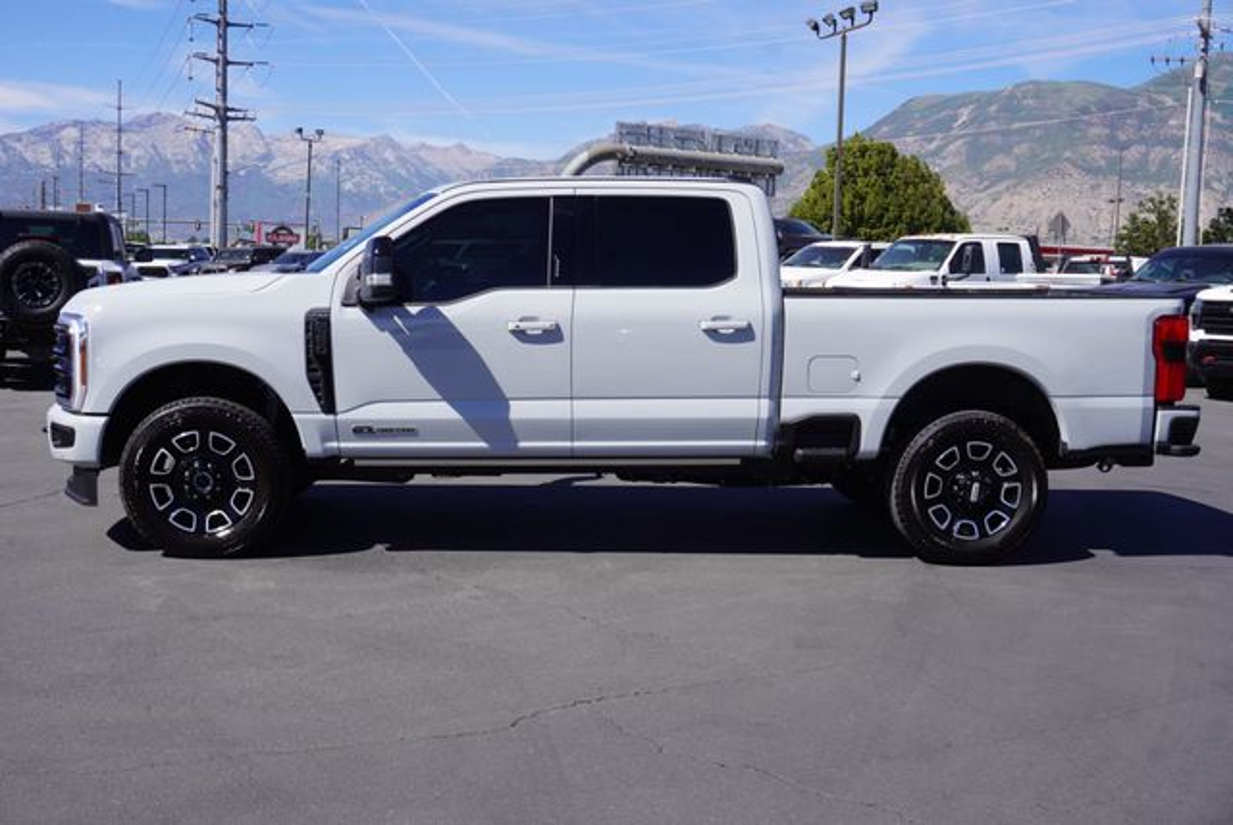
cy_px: 412
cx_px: 616
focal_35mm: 39
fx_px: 1337
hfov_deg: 49.5
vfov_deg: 34.3
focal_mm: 26
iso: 100
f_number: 11
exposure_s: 1/125
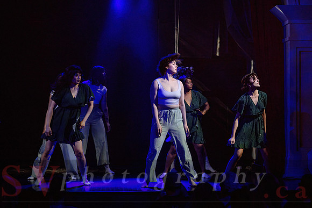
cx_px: 201
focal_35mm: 124
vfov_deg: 11.0
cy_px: 75
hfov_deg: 16.4
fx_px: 1077
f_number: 2.8
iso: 1600
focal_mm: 95
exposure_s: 1/200
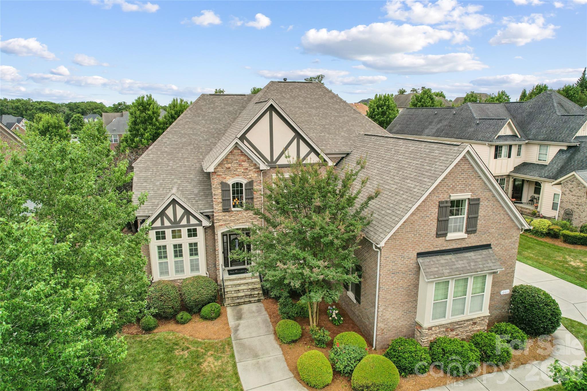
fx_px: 359
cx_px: 294
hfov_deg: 78.6
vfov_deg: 57.2
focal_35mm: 22
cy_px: 196
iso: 100
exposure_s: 1/320
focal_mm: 8.4
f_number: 2.8
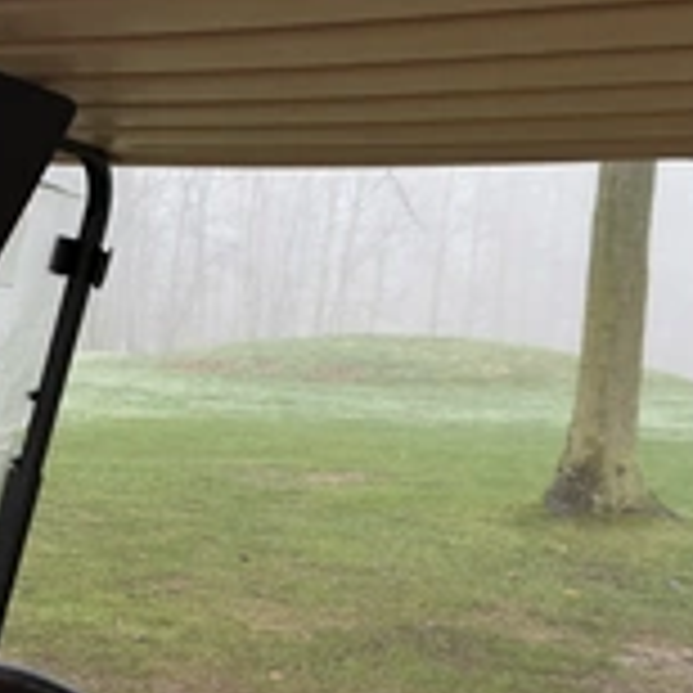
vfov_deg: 31.0
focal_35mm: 55
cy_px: 418
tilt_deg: +3.0
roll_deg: -3.6
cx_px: 184
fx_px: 1246
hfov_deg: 30.6
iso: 64
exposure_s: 1/149
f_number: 1.78
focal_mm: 6.76
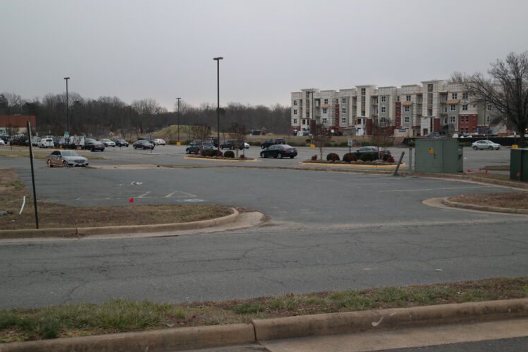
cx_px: 265
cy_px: 176
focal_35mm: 47
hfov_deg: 41.9
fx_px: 689
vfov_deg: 28.6
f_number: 4.5
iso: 400
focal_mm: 30
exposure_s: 1/50
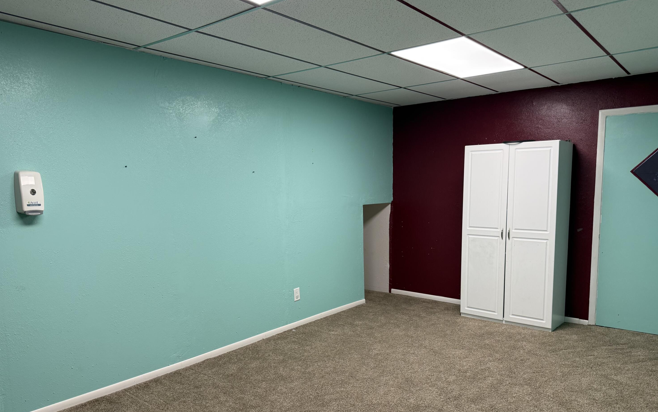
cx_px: 336
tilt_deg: -5.7
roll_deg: +0.0
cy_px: 236
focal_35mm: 26
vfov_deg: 47.5
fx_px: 466
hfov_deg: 70.4
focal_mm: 6.76
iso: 160
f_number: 1.78
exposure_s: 1/120
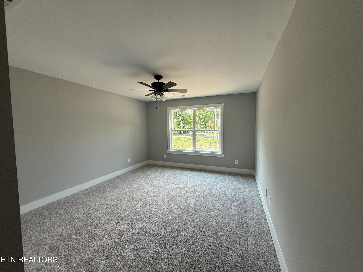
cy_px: 136
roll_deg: +0.1
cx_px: 182
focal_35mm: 14
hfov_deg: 102.1
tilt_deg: -3.1
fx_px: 147
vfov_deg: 85.7
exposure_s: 1/125
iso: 64
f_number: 2.2
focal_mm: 2.22
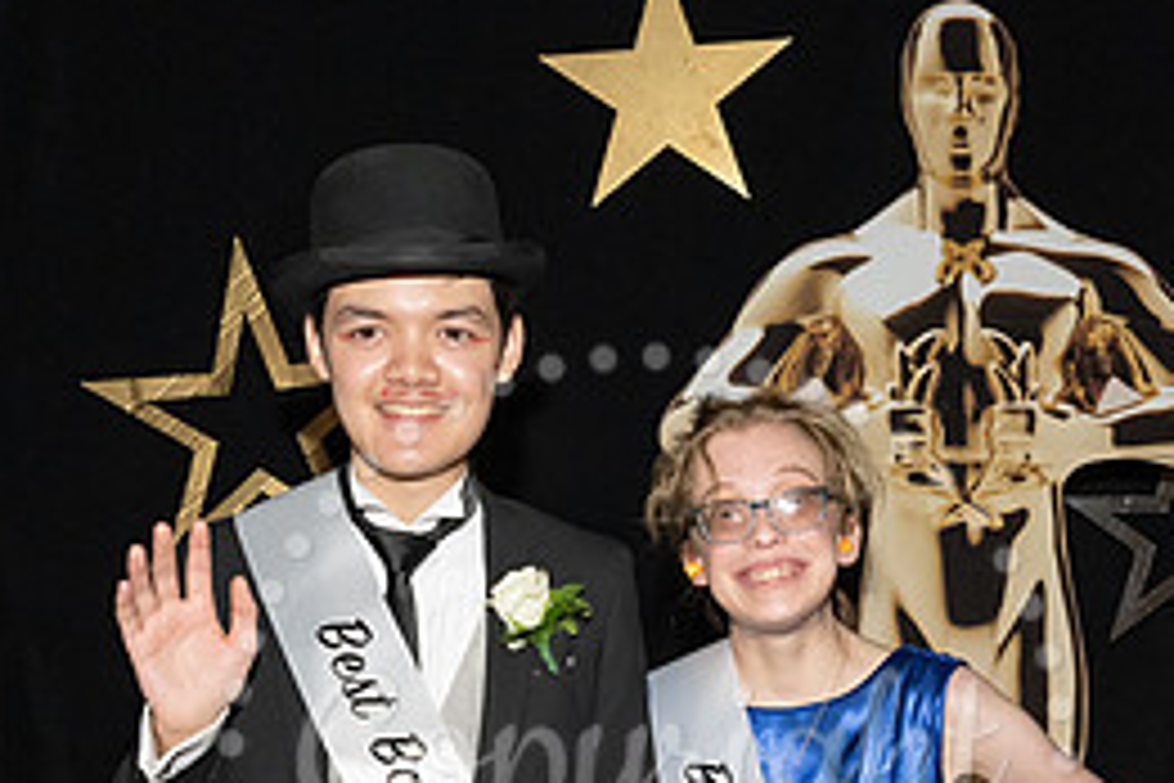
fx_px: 1957
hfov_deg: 33.4
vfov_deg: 21.9
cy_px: 767
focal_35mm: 60
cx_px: 648
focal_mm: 27
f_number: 5.6
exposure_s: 1/125
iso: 6400
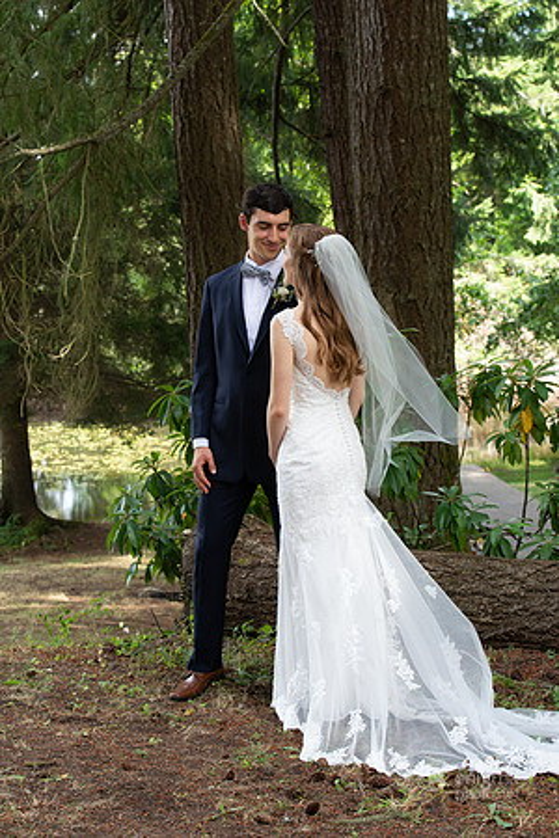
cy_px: 419
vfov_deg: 27.0
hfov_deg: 18.2
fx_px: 1747
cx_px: 280
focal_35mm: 75
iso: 800
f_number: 9
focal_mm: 75
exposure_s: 1/160
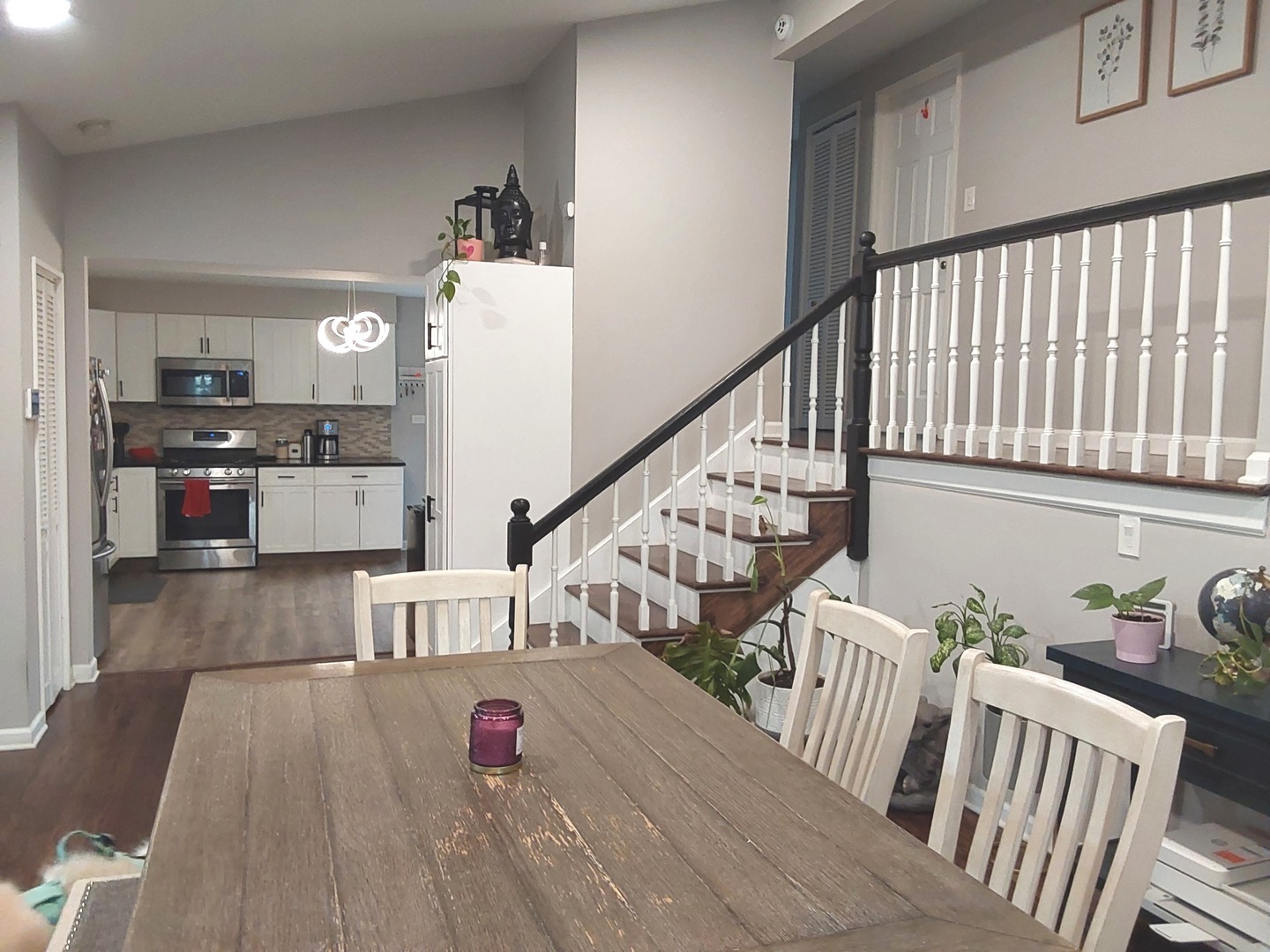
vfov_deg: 49.7
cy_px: 476
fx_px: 1027
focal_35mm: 28
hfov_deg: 63.4
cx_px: 635
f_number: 1.9
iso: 250
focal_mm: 2.91
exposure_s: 1/60
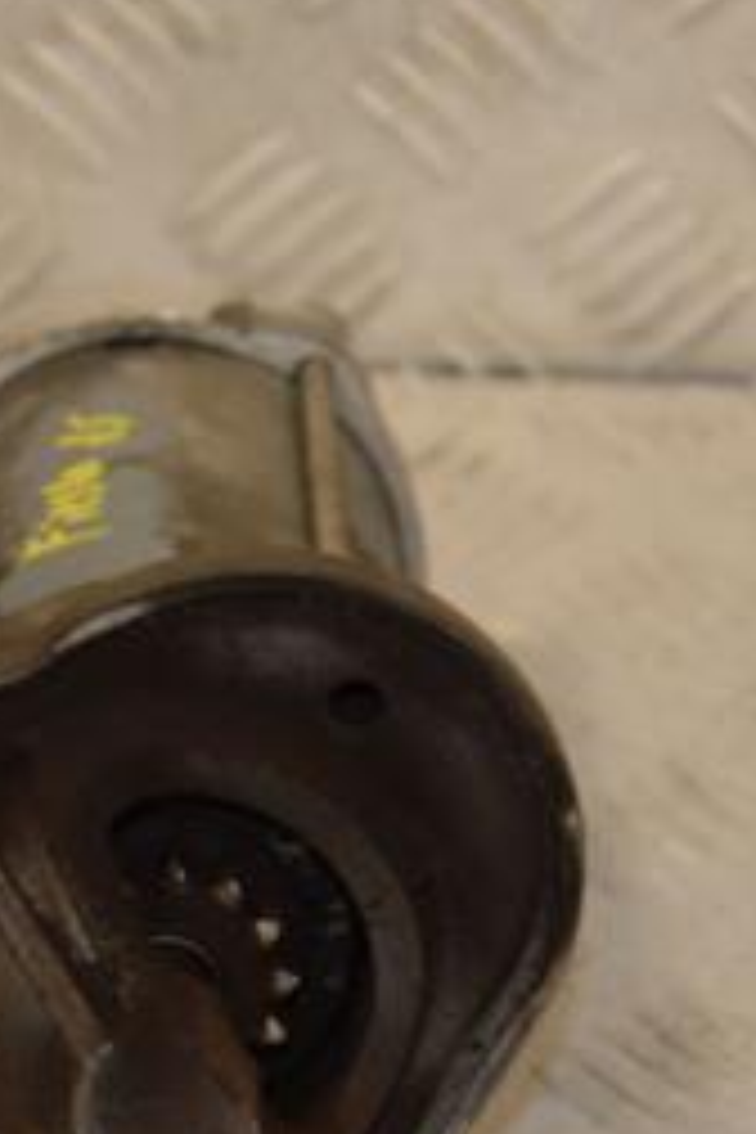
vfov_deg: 11.0
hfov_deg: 7.4
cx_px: 166
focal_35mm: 186
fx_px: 5859
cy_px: 868
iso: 800
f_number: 5.6
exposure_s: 1/200
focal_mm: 52
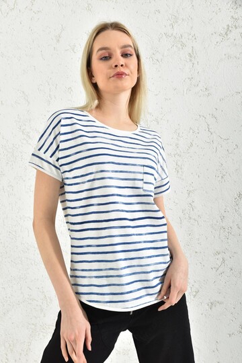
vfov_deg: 46.4
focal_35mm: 42
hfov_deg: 31.9
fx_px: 423
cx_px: 121
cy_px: 182
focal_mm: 42
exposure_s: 1/160
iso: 100
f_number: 7.1
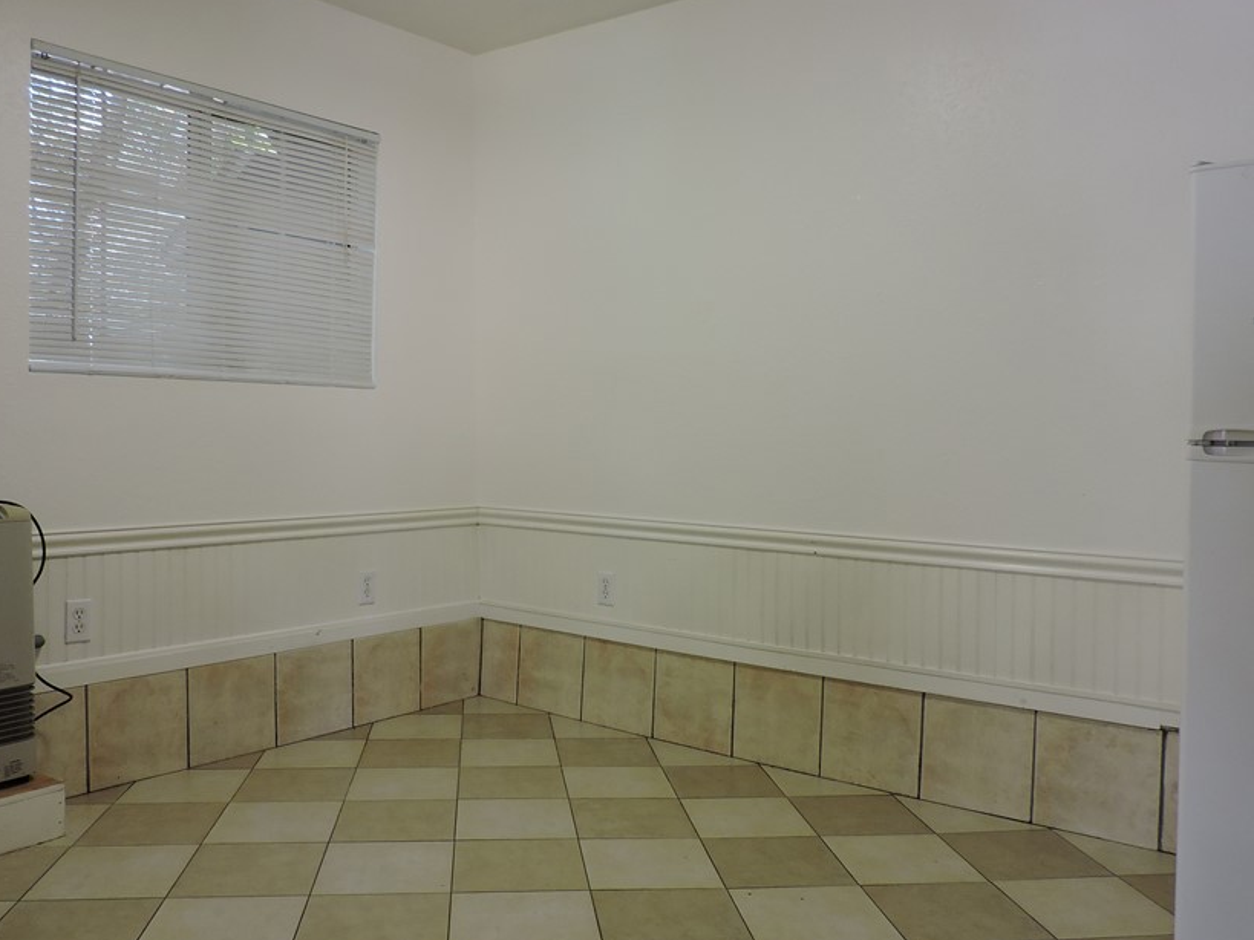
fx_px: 1087
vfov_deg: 46.8
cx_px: 568
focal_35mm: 30
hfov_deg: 59.9
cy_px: 449
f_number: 3
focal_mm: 4.3
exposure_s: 1/30
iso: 200
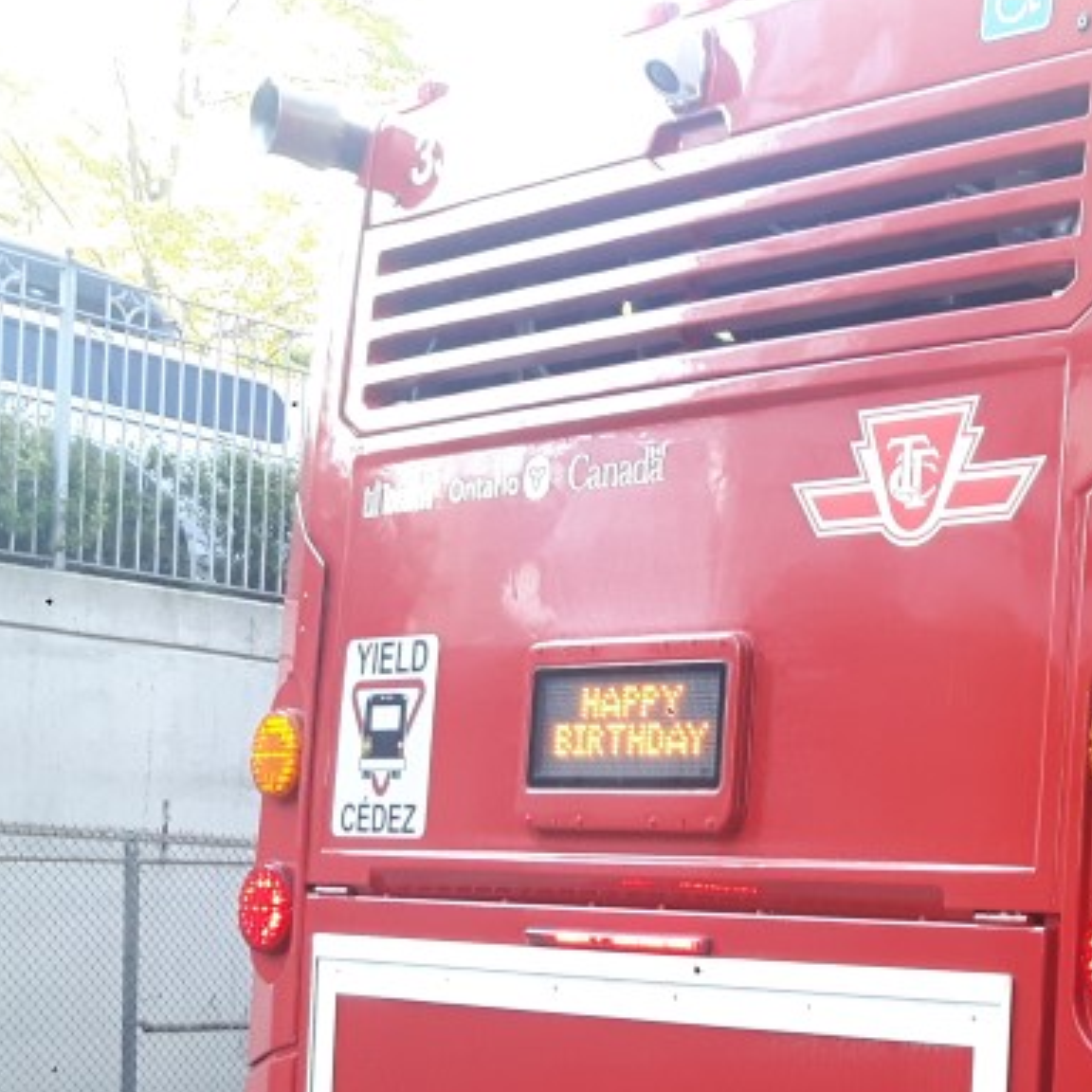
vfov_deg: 23.2
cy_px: 910
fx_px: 2605
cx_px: 1428
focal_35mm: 73
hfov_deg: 21.4
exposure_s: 1/100
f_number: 1.9
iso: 80
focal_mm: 3.7
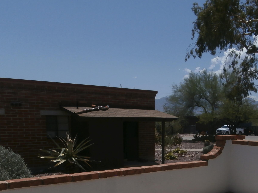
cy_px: 167
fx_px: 313
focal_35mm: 42
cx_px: 179
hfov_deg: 43.9
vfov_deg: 32.9
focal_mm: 4.2
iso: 100
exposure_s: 1/500
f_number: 7.9
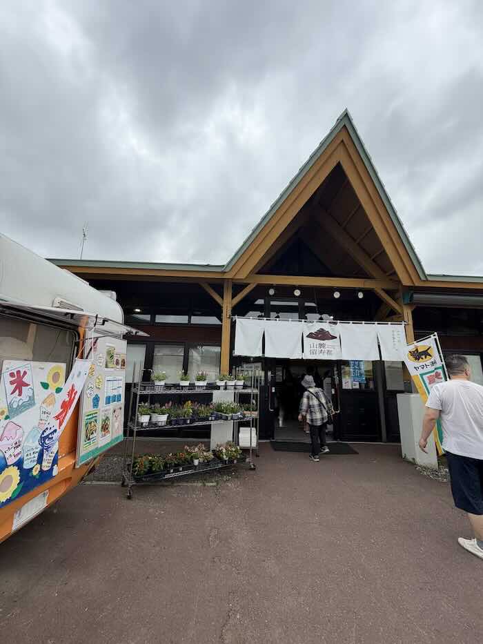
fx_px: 260
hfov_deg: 85.7
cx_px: 242
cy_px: 322
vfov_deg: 102.1
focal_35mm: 14
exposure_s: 1/770
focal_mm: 2.22
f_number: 2.2
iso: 32
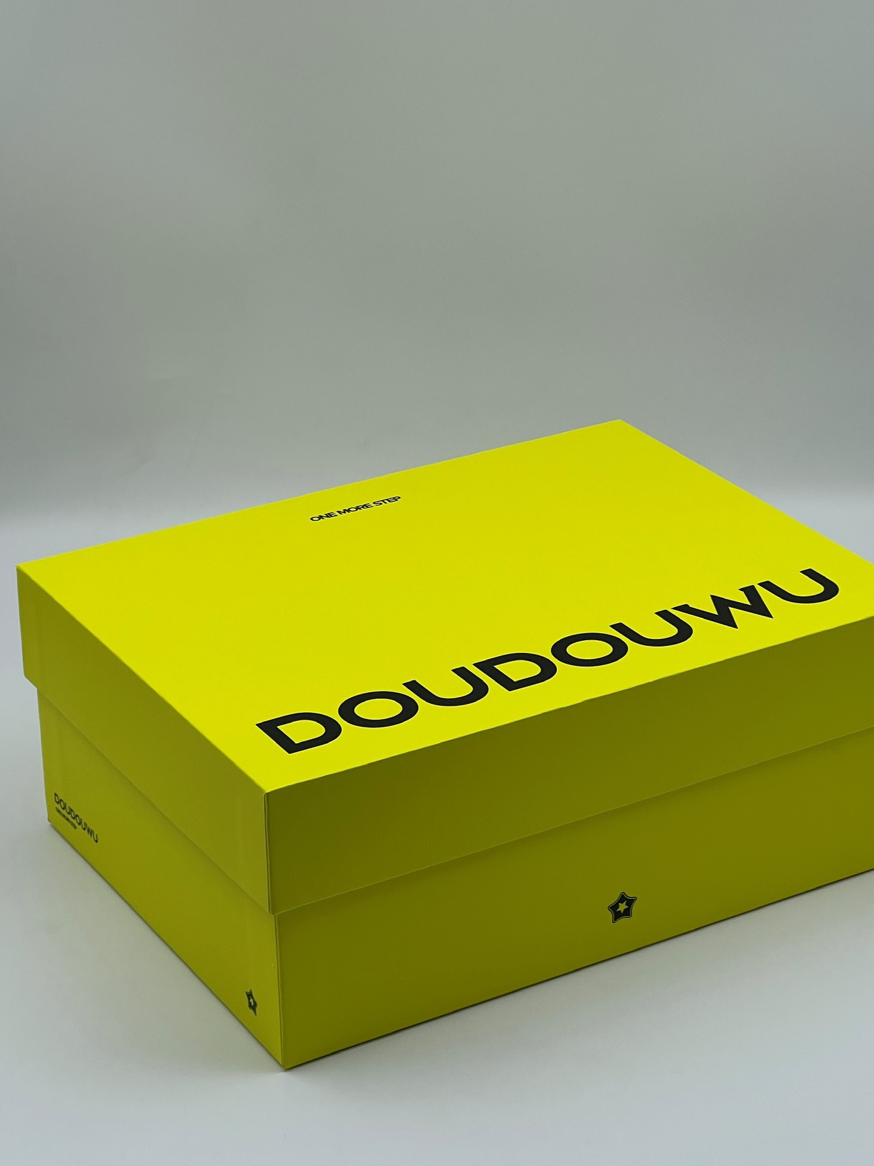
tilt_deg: -23.6
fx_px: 2896
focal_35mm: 86
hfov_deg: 17.2
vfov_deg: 22.8
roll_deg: +2.1
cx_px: 475
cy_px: 611
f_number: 2.8
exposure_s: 1/109
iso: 32
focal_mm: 9
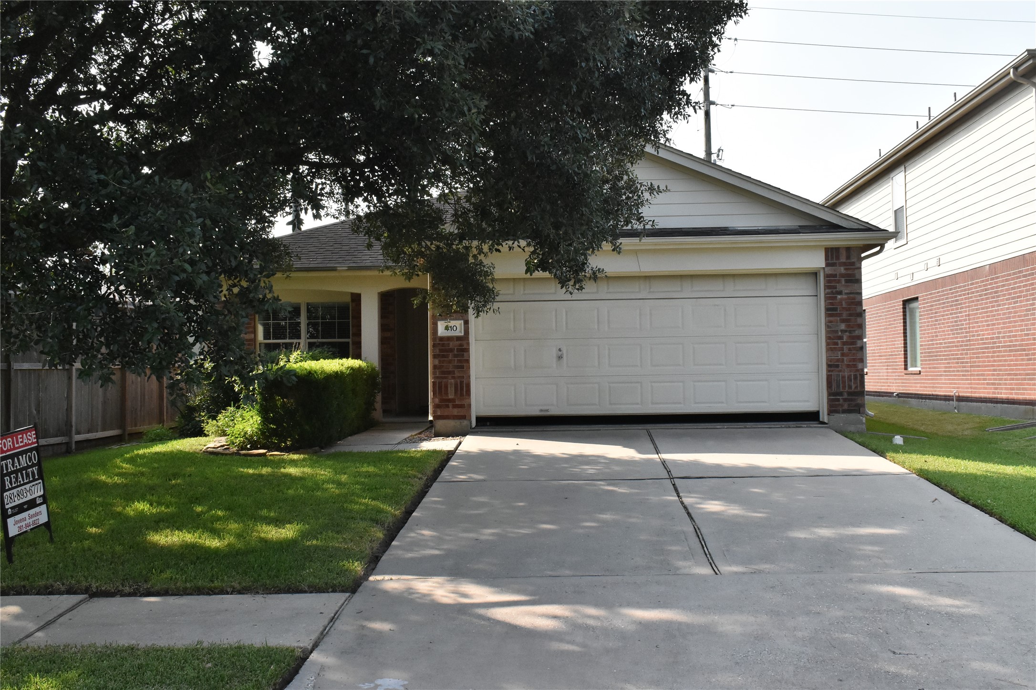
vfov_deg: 34.2
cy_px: 345
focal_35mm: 39
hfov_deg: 49.6
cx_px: 518
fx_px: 1122
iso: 1600
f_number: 14
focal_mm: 26
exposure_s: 1/800
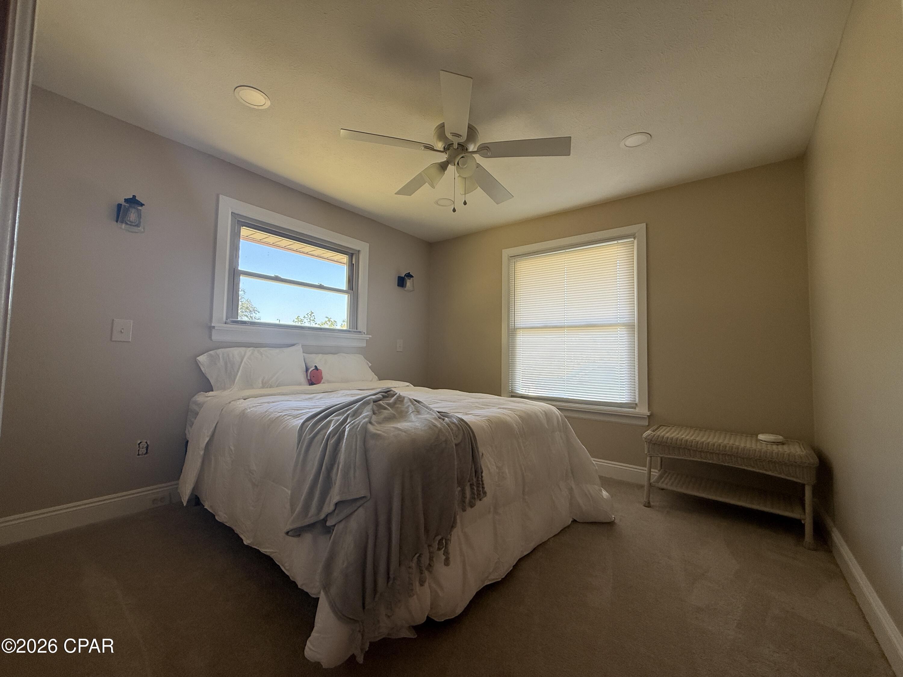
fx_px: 365
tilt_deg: +3.2
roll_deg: -1.1
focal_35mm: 14
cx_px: 452
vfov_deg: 85.7
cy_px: 338
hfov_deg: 102.1
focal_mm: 2.22
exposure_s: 1/99
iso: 80
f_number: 2.2
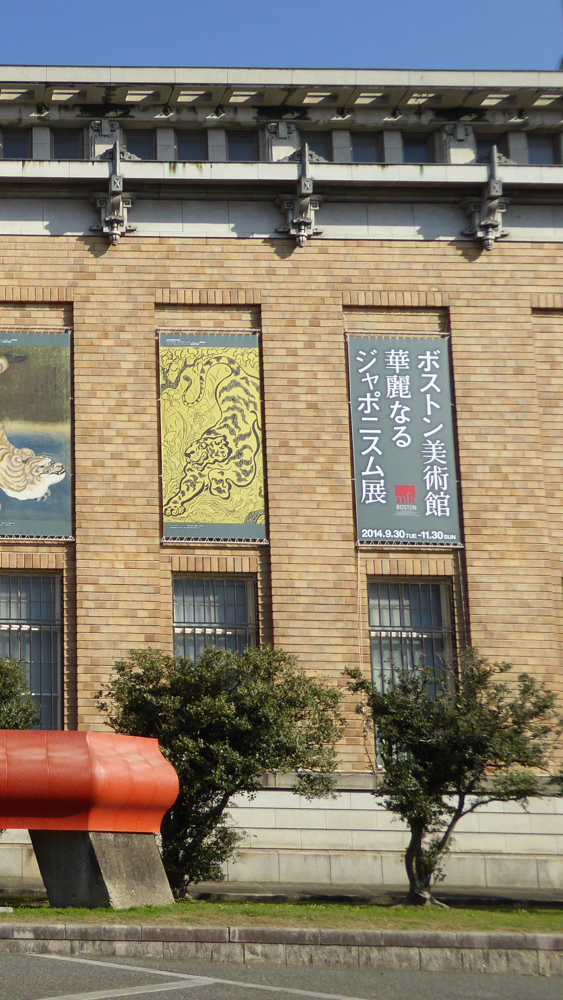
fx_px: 1327
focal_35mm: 50
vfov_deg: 41.2
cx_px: -122
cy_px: 571
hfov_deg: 22.1
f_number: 3.5
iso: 100
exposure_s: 1/800
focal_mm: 5
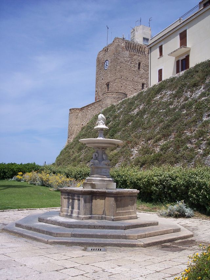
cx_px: 105
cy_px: 140
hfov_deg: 36.8
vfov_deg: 47.9
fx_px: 315
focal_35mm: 39
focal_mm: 8
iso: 100
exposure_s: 1/750
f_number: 5.6
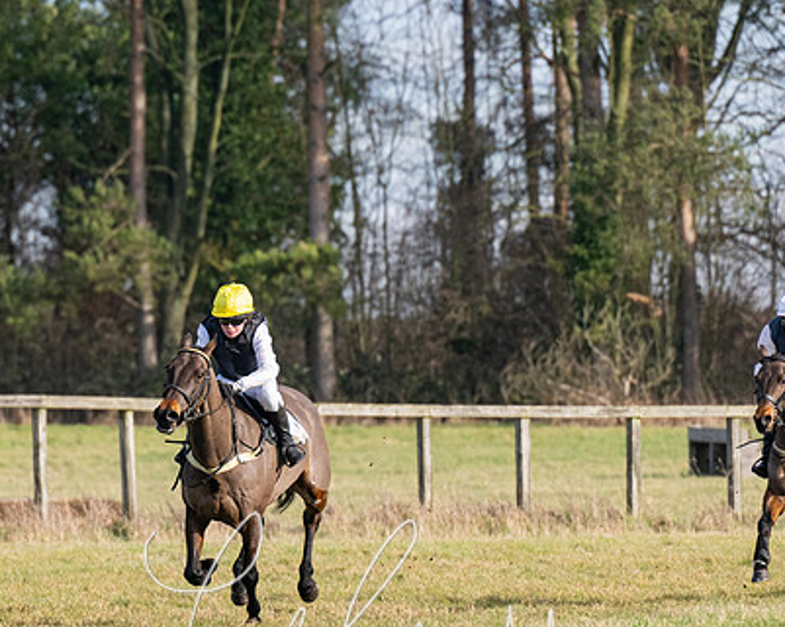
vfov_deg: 2.3
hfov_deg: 2.9
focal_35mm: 665
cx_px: 290
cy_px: 406
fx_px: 15435
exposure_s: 1/2000
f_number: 5
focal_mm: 280
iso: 400
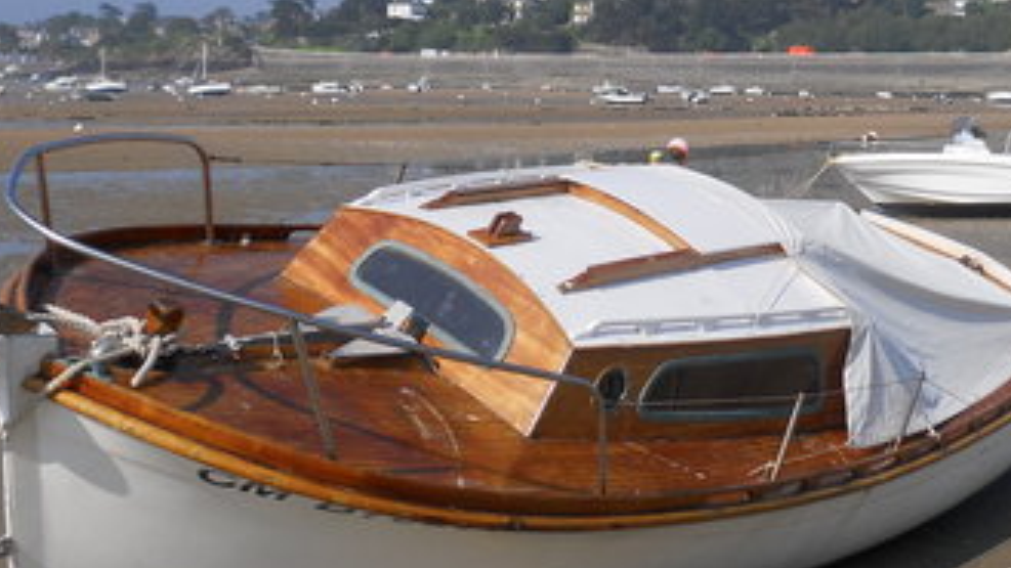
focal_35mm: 65
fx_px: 1742
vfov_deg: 18.4
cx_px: 731
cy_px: 112
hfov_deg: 31.9
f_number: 5.4
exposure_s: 1/500
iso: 80
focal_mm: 5
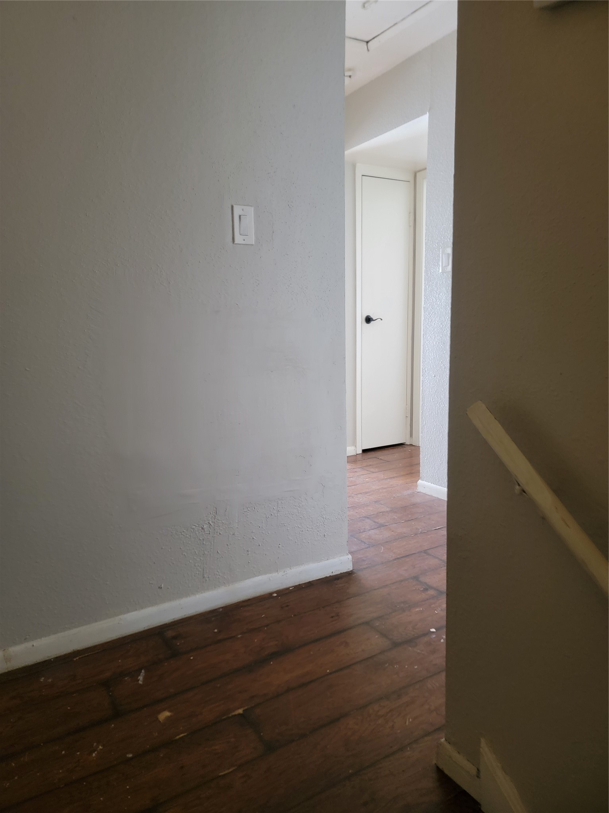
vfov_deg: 71.6
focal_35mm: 24
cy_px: 406
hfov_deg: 56.8
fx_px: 563
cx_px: 304
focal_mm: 6.7
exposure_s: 1/40
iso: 320
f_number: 1.8
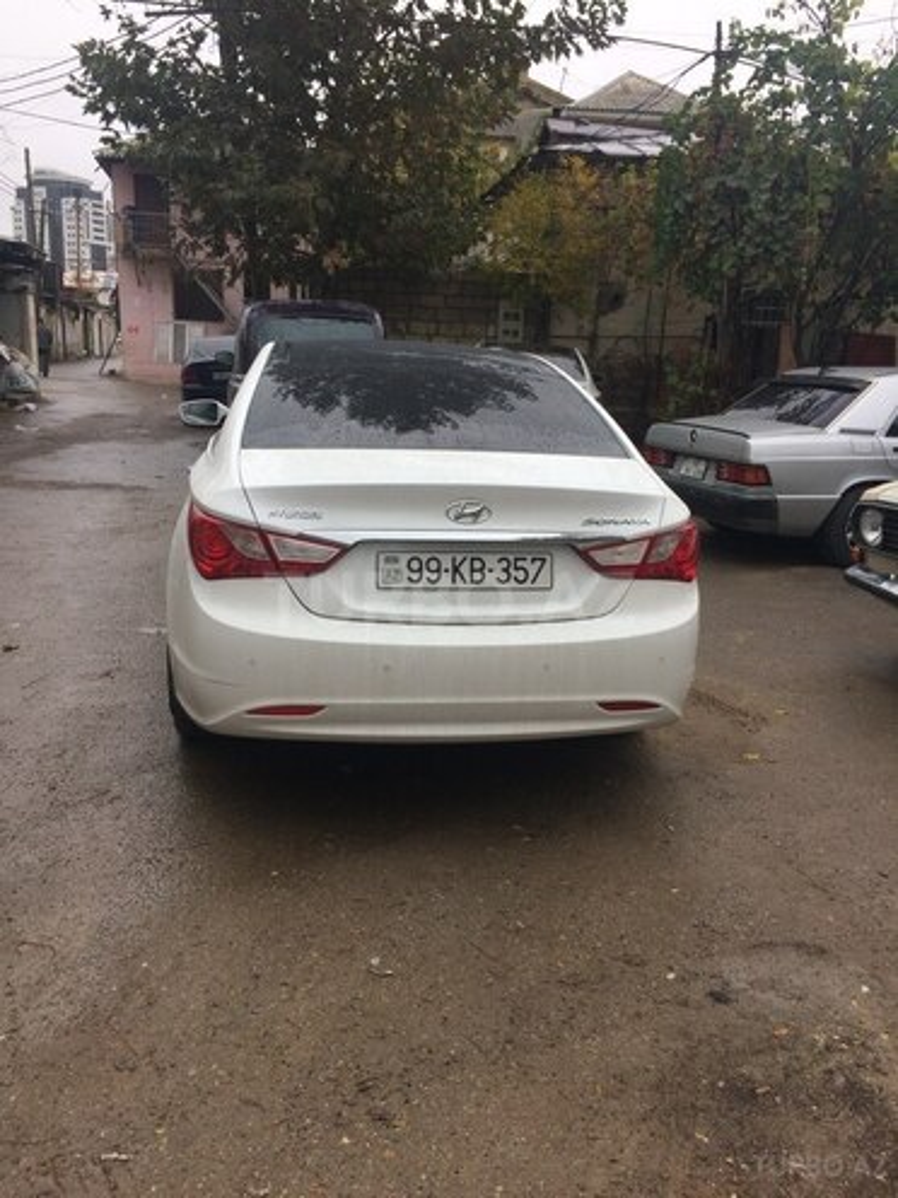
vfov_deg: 61.7
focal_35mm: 29
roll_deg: -0.3
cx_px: 449
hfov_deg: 48.2
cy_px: 599
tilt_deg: -12.5
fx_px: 1003
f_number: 2.2
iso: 32
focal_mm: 4.15
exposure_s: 1/283
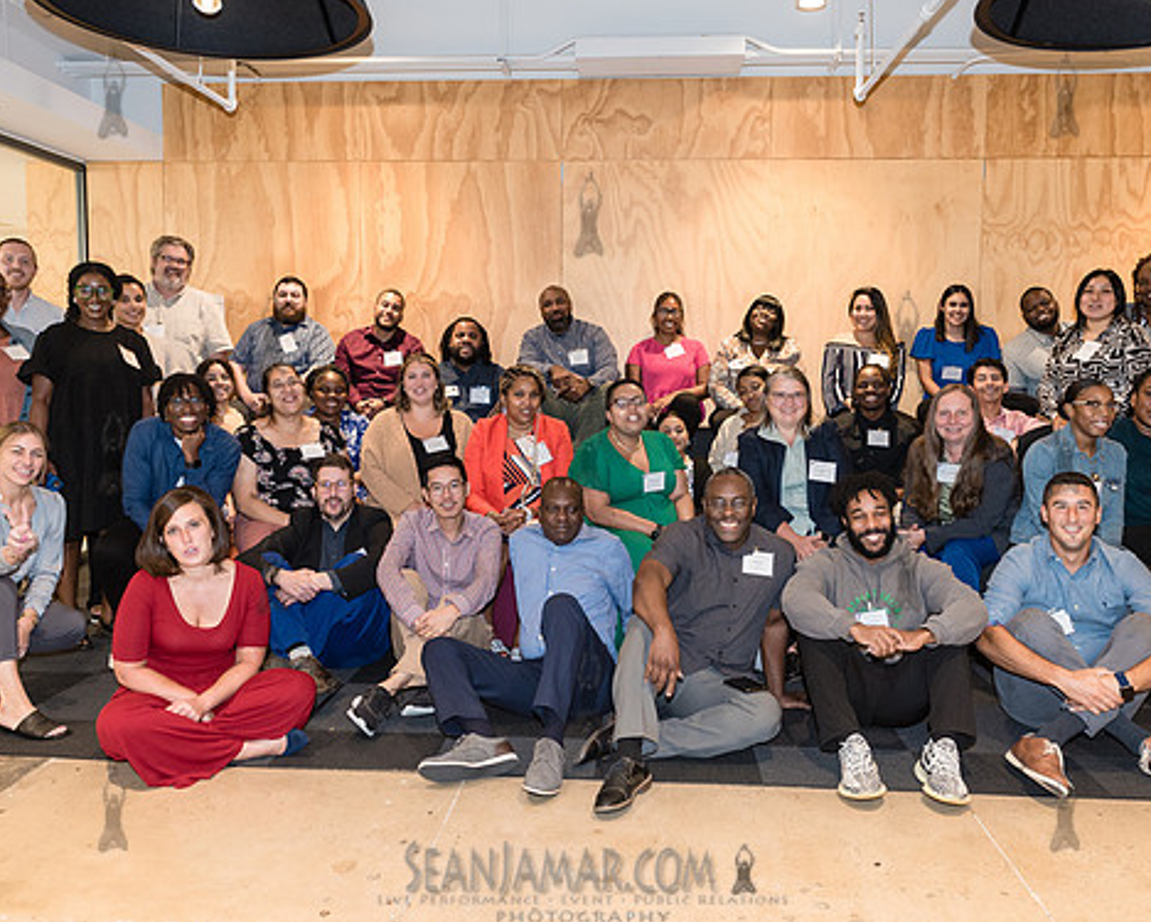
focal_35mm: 29
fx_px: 989
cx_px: 572
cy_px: 451
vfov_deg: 50.0
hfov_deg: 60.4
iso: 1600
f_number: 4
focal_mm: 24
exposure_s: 1/100
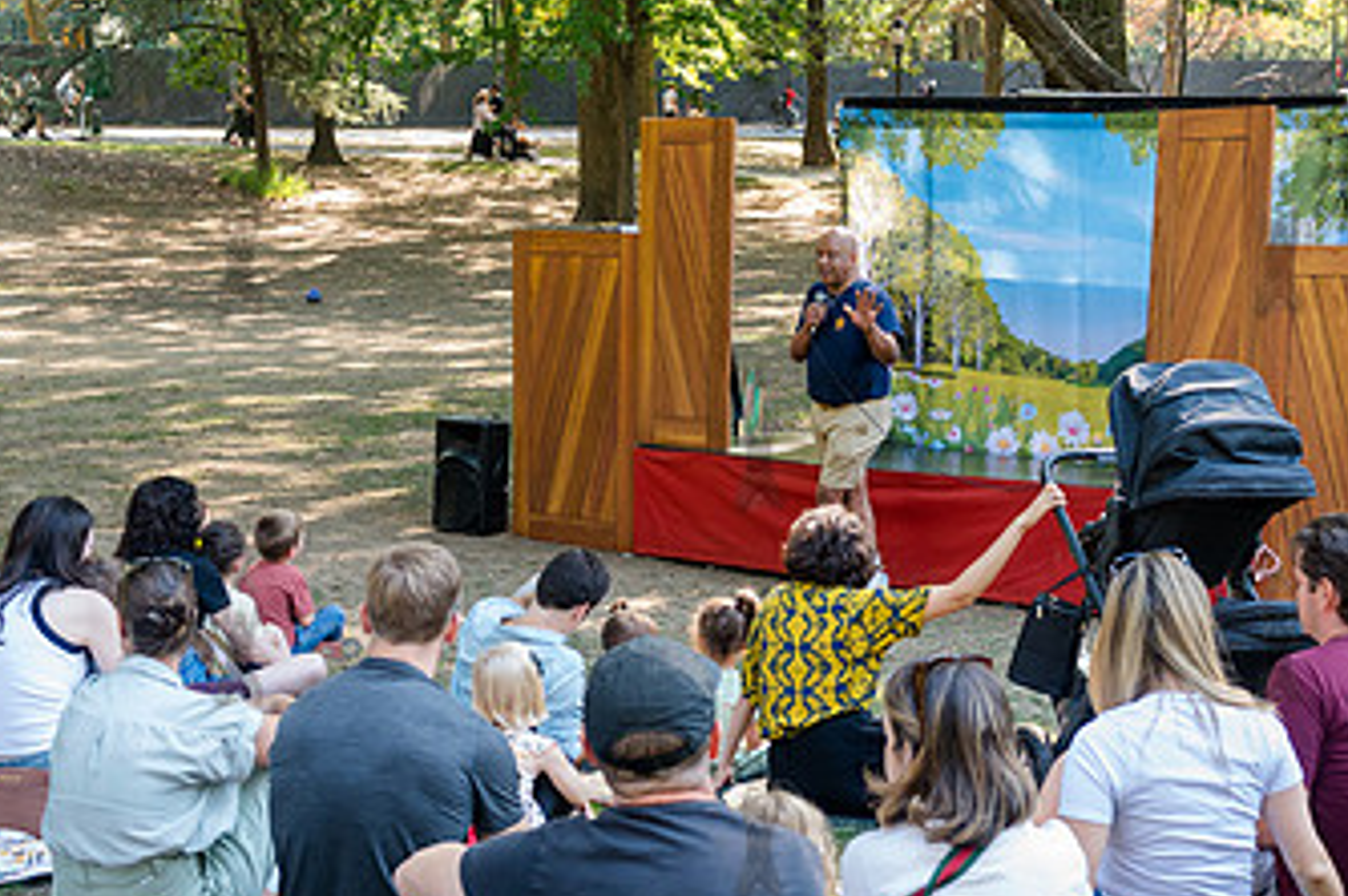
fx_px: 2469
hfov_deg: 30.5
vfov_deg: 20.6
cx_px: 755
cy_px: 440
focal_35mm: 66
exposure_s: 1/250
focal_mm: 38
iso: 1000
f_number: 4.5
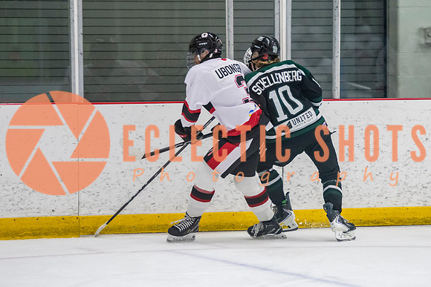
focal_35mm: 273
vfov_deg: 5.0
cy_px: 156
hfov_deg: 7.6
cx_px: 262
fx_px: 3264
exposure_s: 1/640
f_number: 3.2
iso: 3200
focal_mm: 165
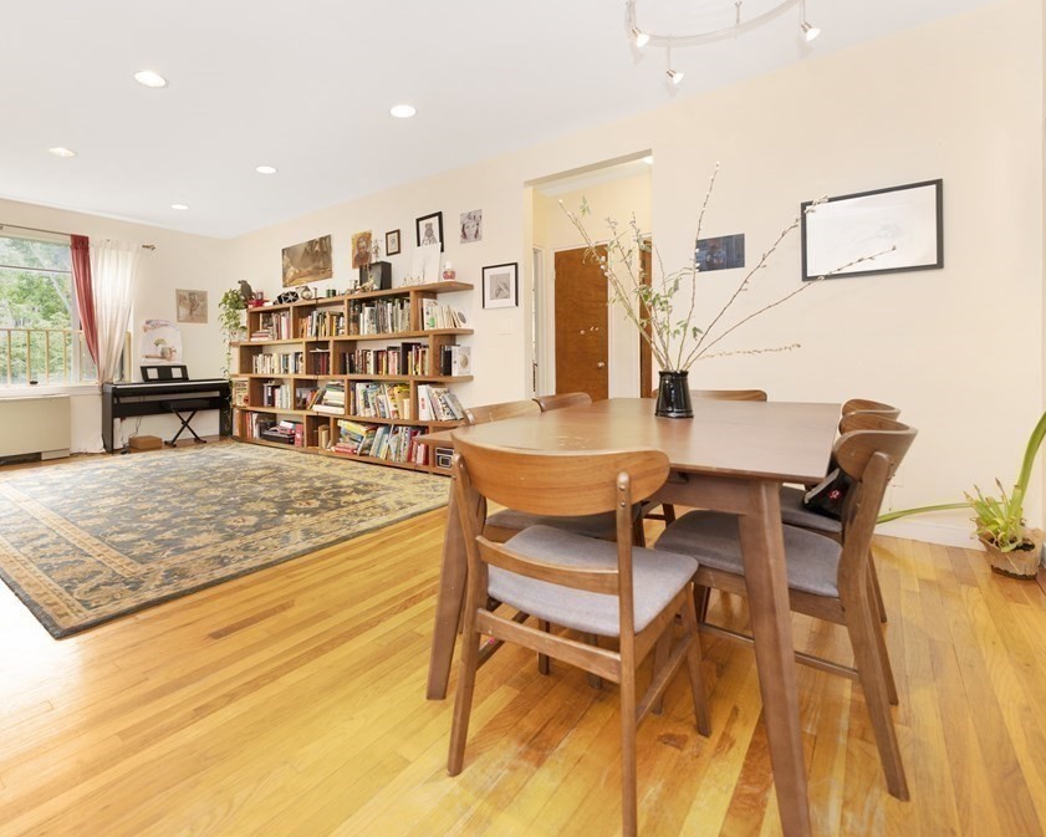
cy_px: 415
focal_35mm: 16
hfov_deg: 92.3
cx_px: 438
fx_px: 495
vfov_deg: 80.4
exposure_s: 1/100
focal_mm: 14
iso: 500
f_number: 3.5
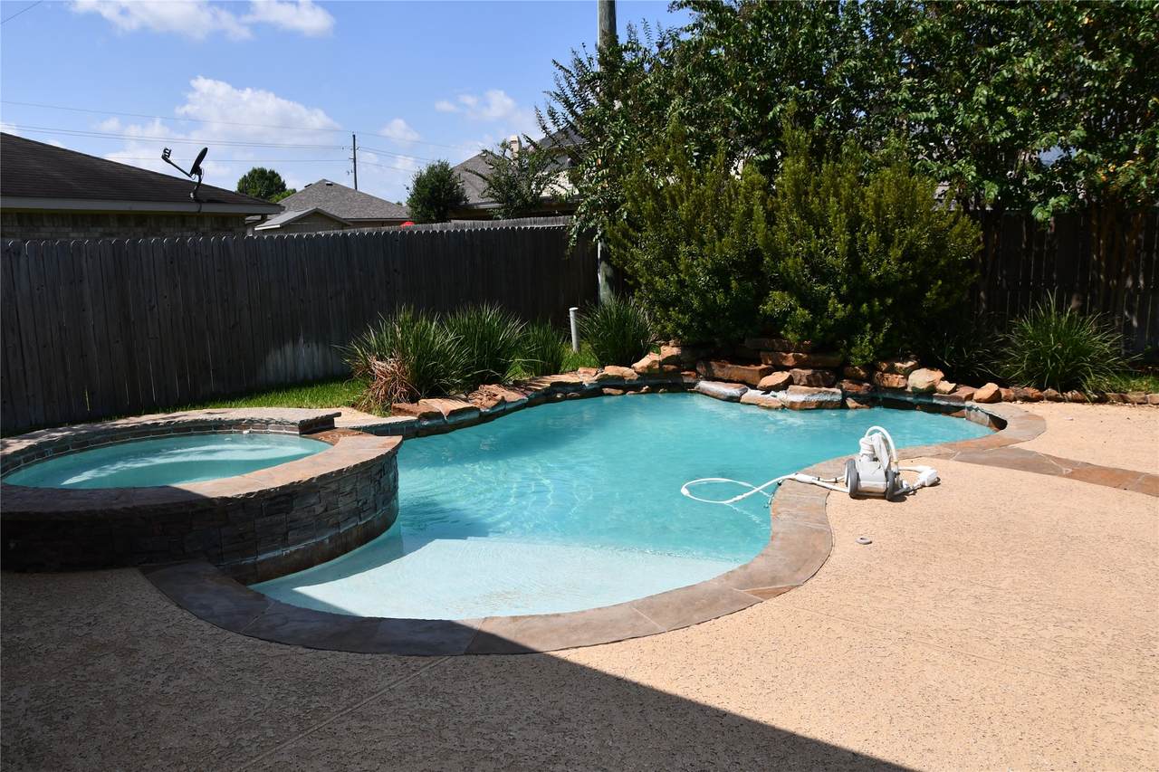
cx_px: 580
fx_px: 869
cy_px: 386
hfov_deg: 67.4
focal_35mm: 27
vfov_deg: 47.9
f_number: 11
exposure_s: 1/250
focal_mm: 18
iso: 100
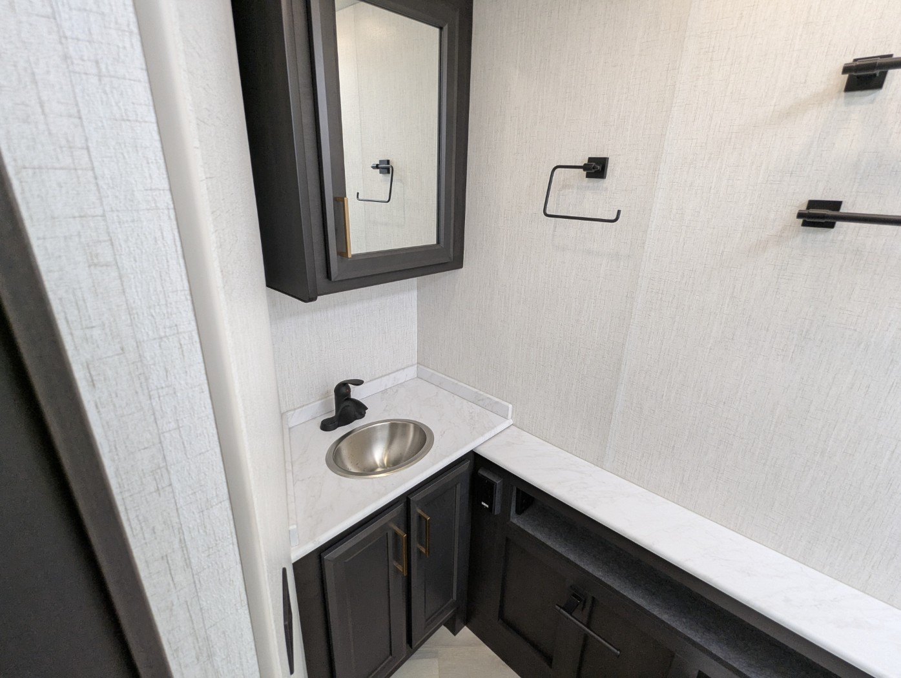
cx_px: 450
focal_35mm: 16
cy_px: 339
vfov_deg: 78.2
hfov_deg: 94.4
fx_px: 417
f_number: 2.2
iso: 104
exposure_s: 1/63.6
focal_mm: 2.35
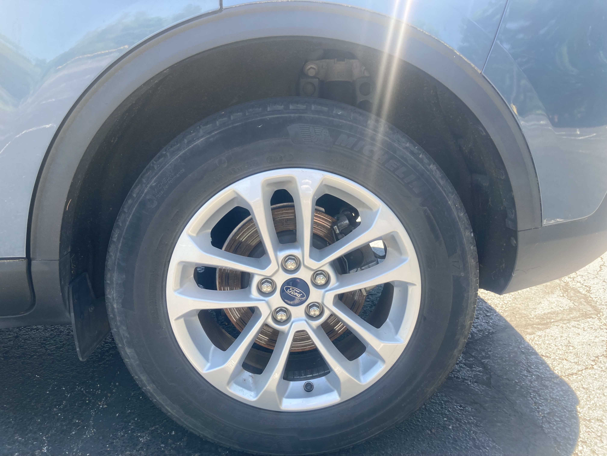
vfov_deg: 49.7
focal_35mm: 28
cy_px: 228
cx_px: 304
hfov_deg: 63.4
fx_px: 491
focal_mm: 3.99
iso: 20
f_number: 1.8
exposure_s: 1/155
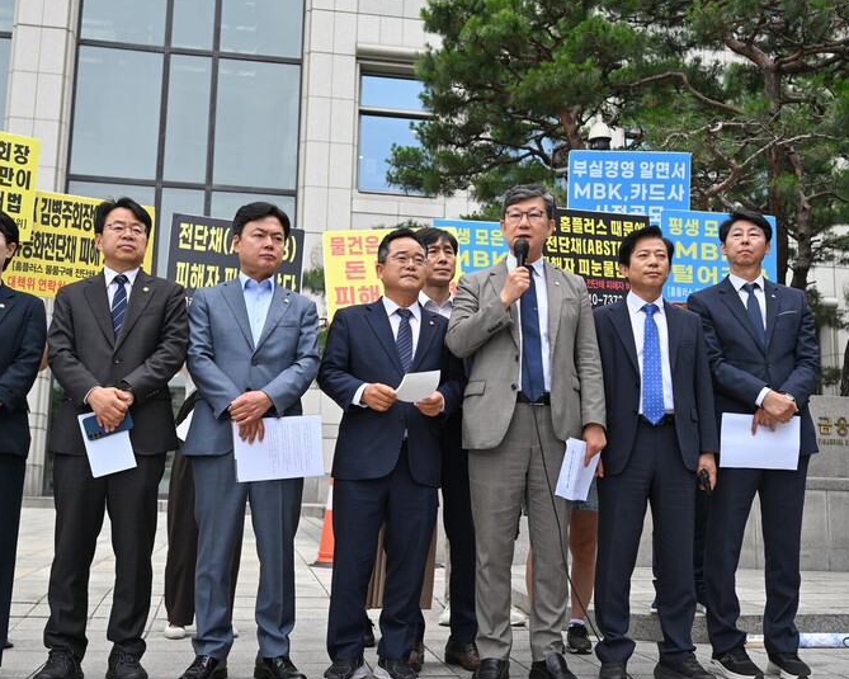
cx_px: 412
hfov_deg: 45.8
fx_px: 1005
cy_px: 364
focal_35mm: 40
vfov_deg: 37.3
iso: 100
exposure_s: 1/250
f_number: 4.5
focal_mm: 30
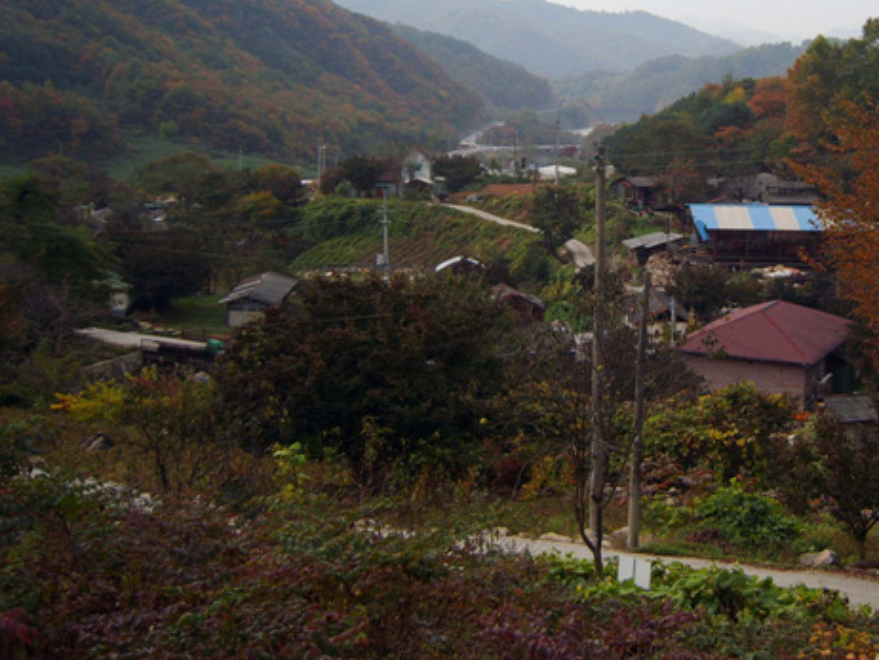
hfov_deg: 35.4
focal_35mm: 53
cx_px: 658
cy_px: 212
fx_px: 1347
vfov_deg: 27.4
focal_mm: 7.4
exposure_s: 1/750
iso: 50
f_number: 2.8
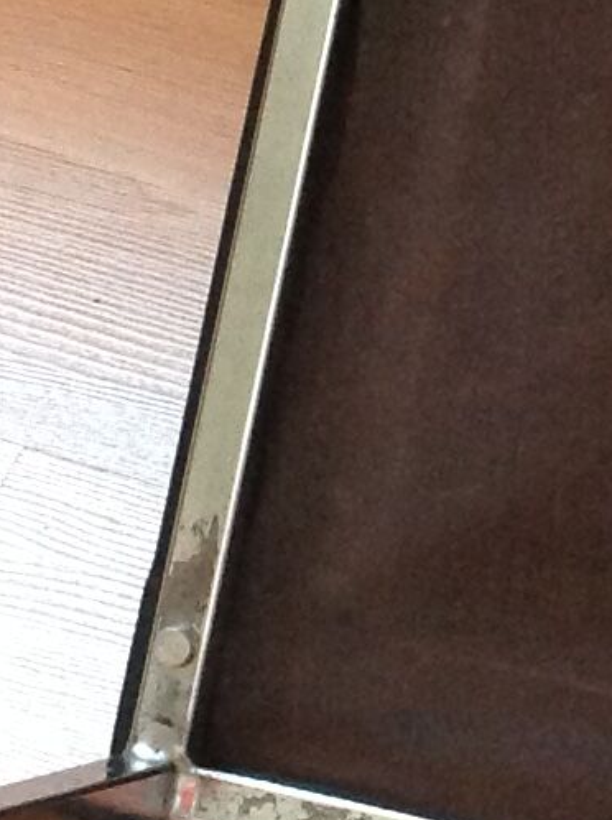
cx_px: 734
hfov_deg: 8.1
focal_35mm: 182
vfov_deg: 10.9
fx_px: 4301
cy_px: 314
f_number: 2.4
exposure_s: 1/15
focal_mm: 4.28
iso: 200
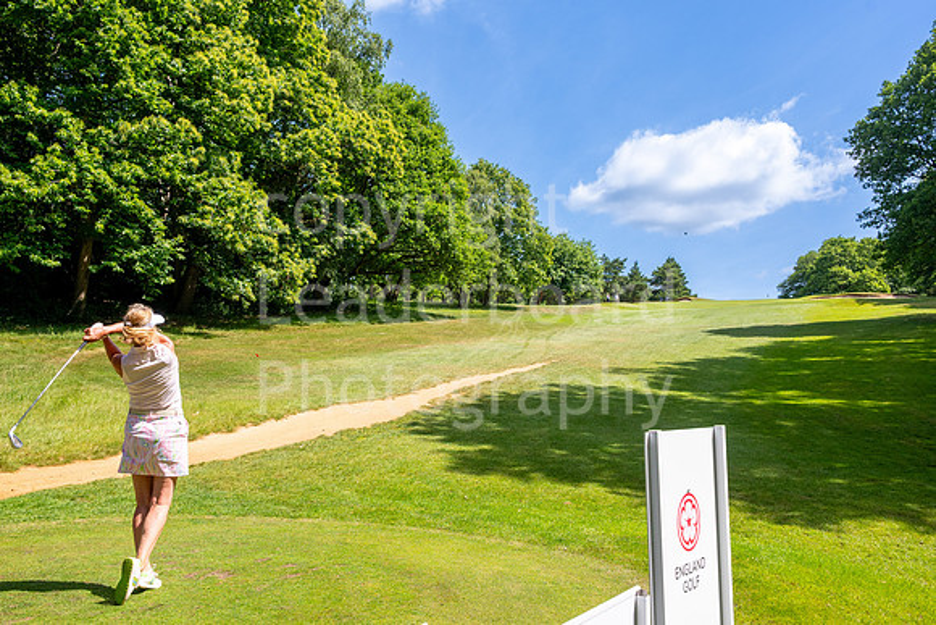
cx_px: 437
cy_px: 336
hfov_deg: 62.5
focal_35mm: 30
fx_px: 770
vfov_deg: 44.1
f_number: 6.3
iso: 400
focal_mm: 27.5
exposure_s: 1/1600
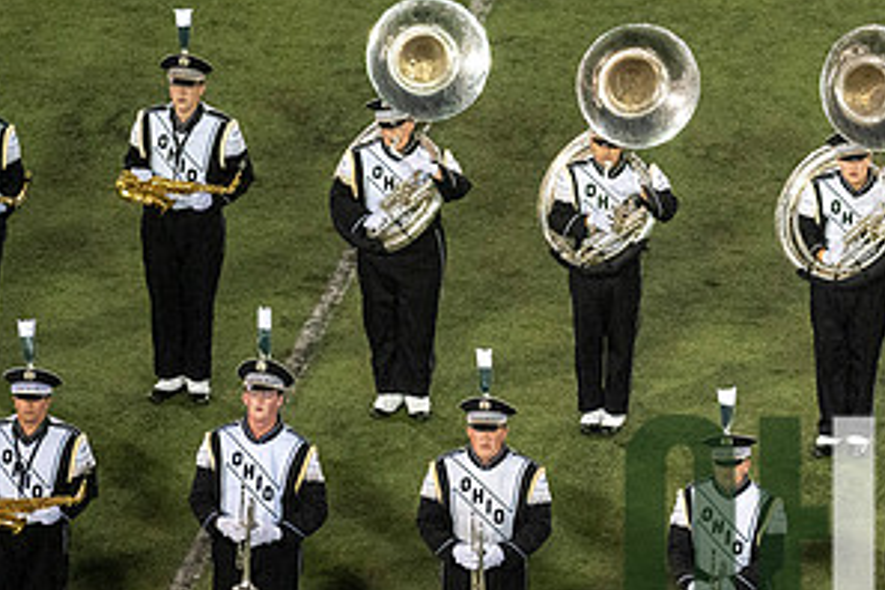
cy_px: 554
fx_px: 14380
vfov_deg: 2.3
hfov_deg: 3.5
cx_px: 849
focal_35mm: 585
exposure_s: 1/2500
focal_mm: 300
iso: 6400
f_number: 2.8
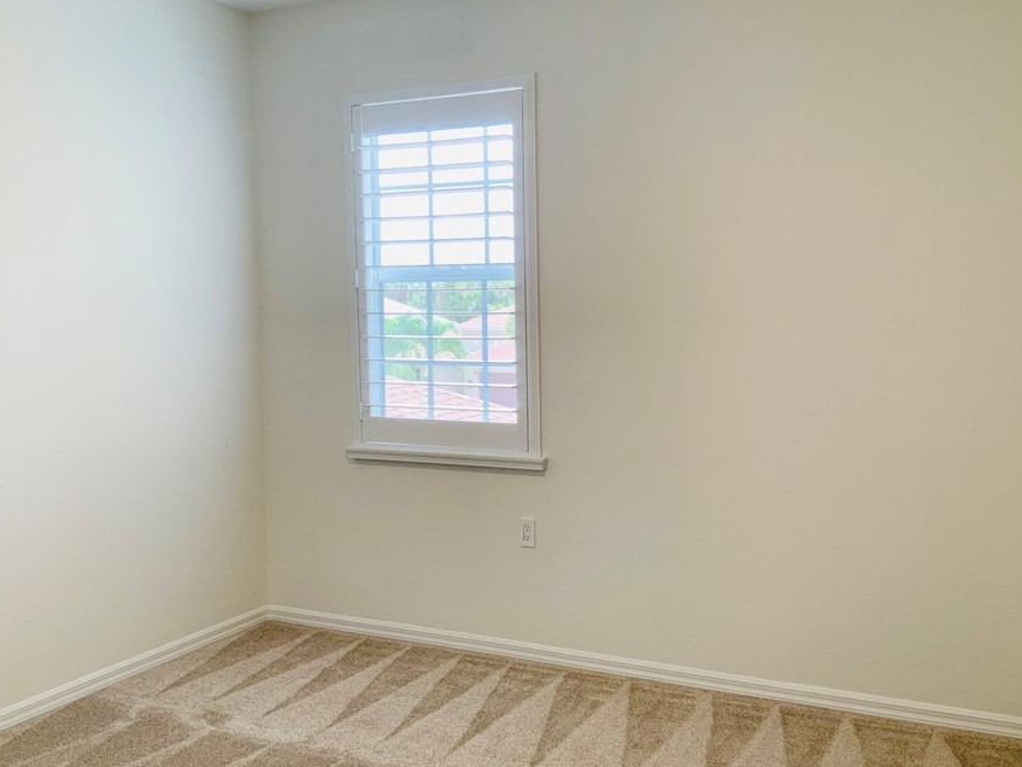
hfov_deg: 52.6
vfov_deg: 40.7
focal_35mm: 35
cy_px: 390
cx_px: 544
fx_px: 1033
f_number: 1.8
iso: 64
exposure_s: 1/116
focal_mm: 3
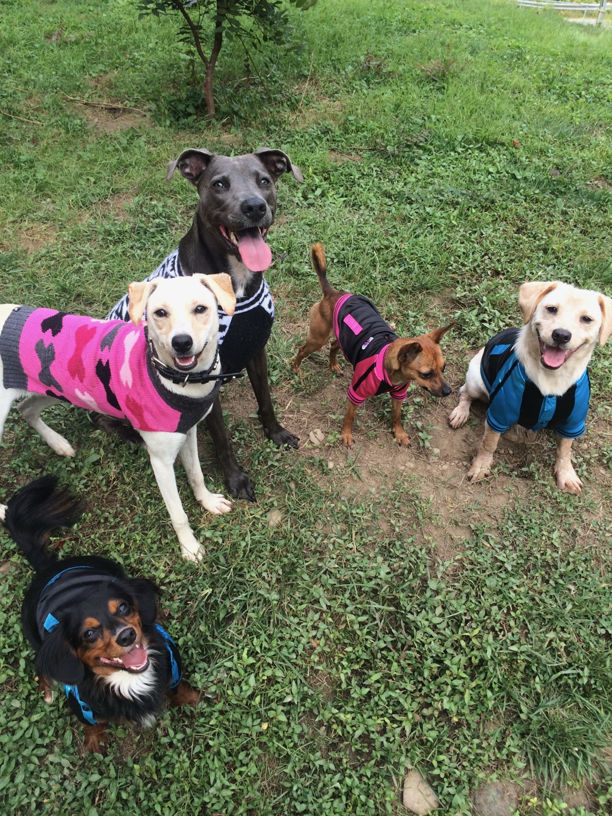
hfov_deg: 48.2
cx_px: 306
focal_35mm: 29
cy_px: 408
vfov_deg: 61.7
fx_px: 684
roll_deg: +4.3
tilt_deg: -41.1
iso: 32
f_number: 2.2
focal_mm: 4.15
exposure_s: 1/360
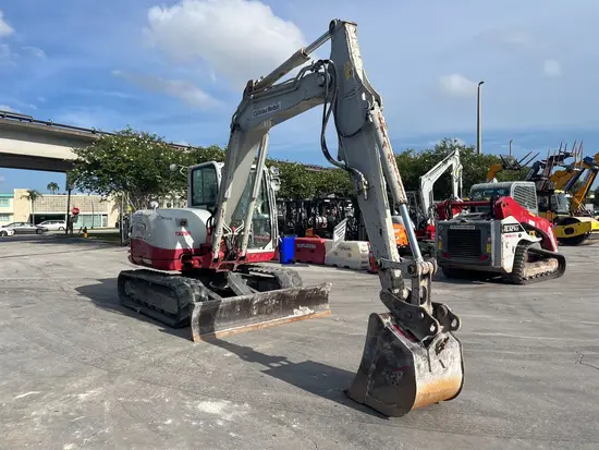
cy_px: 225
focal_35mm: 26
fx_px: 450
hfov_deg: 67.3
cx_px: 300
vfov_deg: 53.1
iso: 50
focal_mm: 5.1
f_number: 1.6
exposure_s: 1/4651
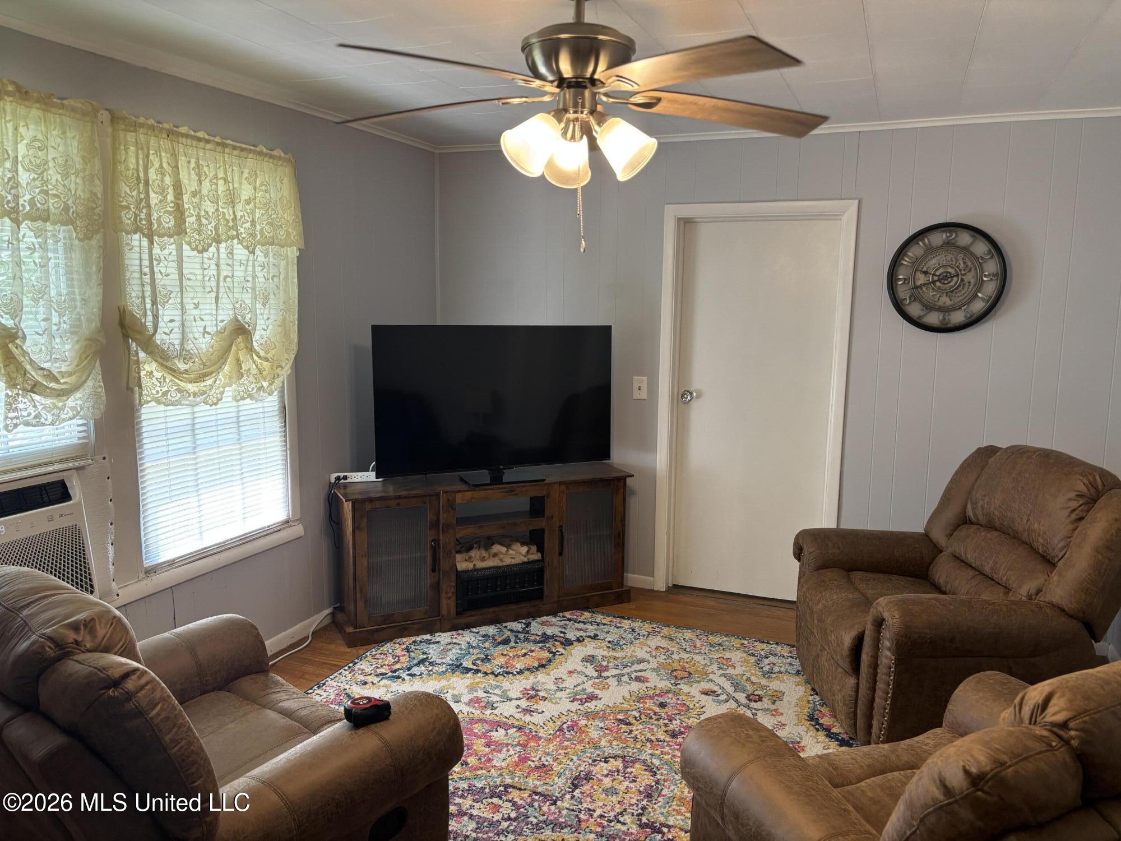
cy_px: 420
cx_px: 560
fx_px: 842
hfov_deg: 67.3
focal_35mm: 26
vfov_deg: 53.1
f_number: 1.6
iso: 125
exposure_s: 1/60
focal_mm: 5.96
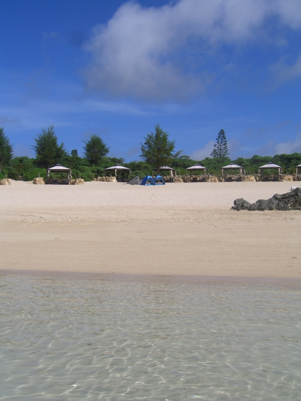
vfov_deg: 49.0
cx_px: 150
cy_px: 200
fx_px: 441
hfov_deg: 37.7
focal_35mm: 38
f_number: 8
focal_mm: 7.9
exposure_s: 1/400
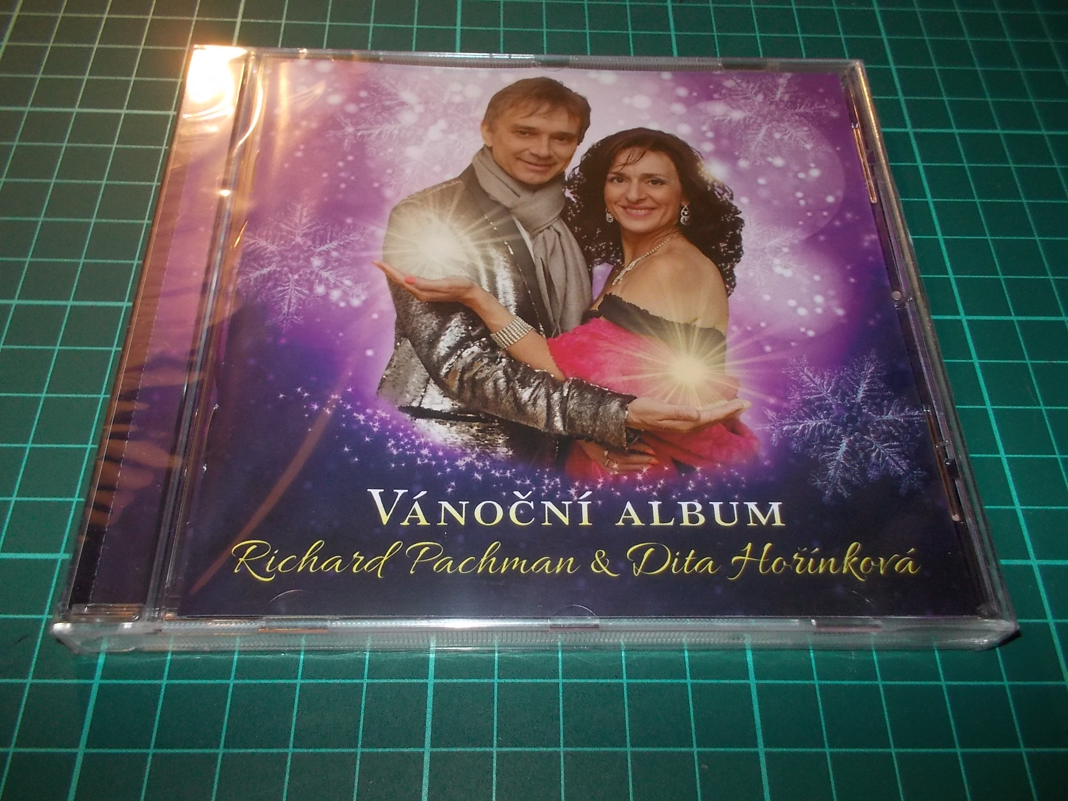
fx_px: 895
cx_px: 534
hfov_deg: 61.7
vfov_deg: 48.2
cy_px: 400
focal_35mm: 29
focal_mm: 4.1
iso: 200
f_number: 3.3
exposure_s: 1/30
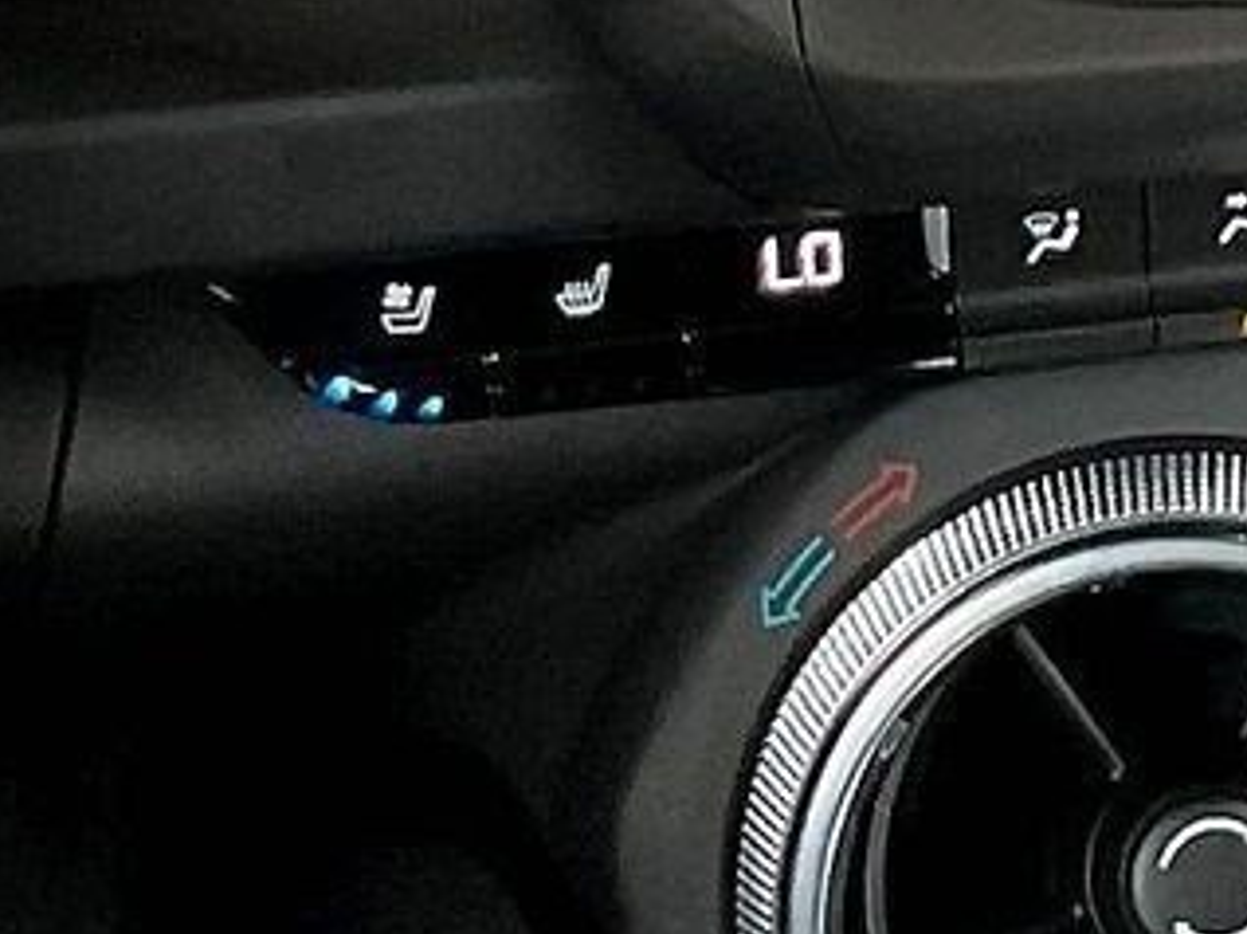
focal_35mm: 146
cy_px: -502
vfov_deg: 9.8
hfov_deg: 13.2
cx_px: 1521
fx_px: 5256
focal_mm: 3
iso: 80
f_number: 1.8
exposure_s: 1/60
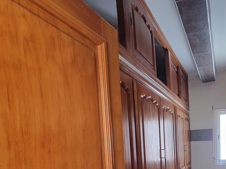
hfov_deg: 66.3
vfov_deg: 48.3
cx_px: 161
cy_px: 156
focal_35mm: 25
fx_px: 163
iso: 400
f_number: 2.2
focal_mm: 2.2
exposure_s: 1/30
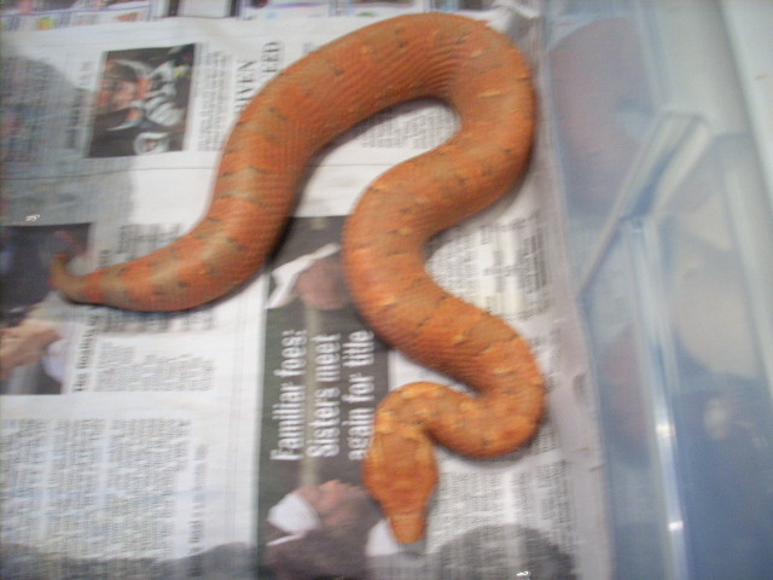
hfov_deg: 50.1
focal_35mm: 37
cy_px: 290
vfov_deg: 38.7
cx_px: 386
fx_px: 826
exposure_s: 1/5
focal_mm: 6.2
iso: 200
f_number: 2.8
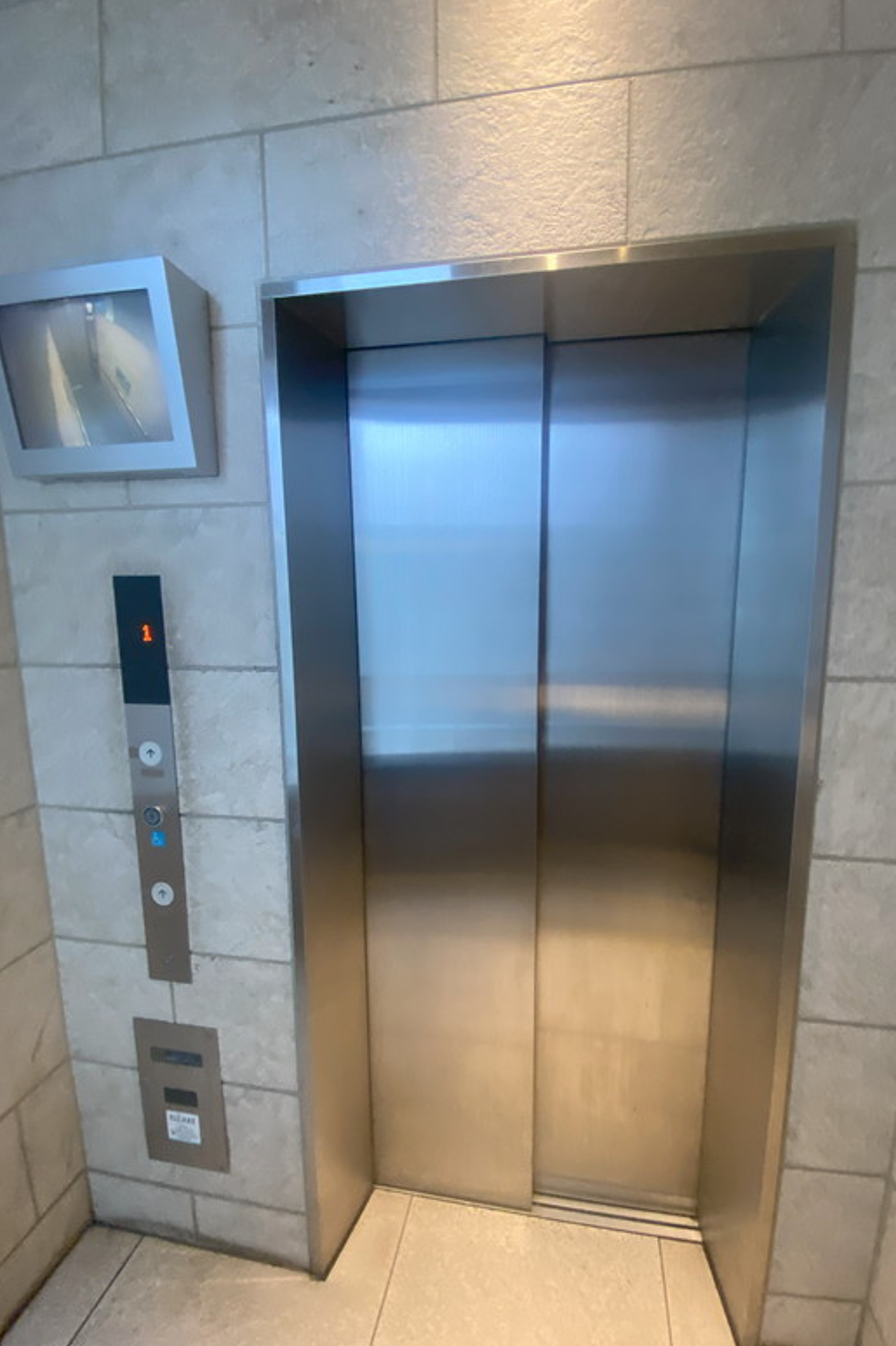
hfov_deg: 81.1
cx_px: 471
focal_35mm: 14
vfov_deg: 104.3
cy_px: 676
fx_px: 523
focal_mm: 1.54
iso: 250
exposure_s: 1/50
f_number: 2.4
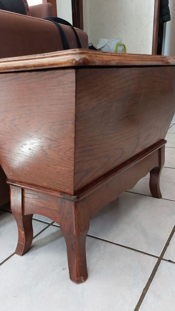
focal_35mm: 32
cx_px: 69
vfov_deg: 60.8
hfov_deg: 36.5
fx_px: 264
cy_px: 178
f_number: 1.8
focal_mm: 5.23
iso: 500
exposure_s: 1/60
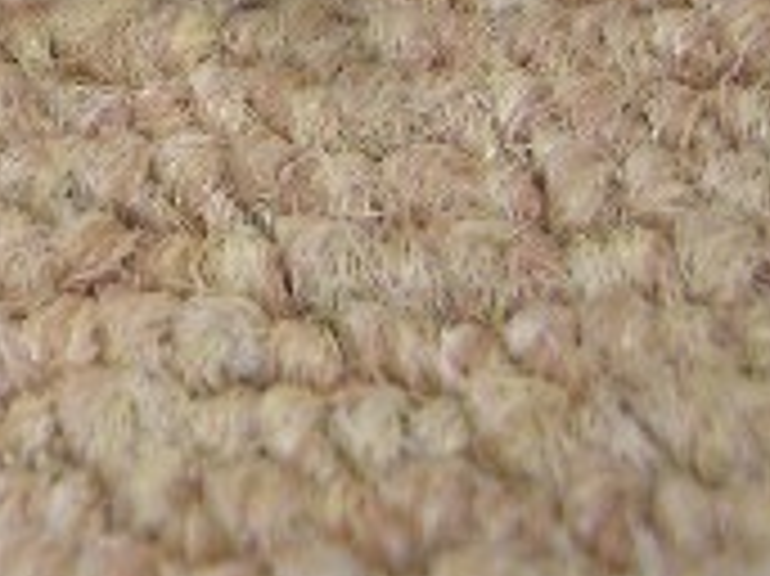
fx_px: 2912
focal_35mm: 131
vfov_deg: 10.7
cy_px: -432
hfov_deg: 14.3
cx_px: -297
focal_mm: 5.8
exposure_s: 1/15
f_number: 2.6
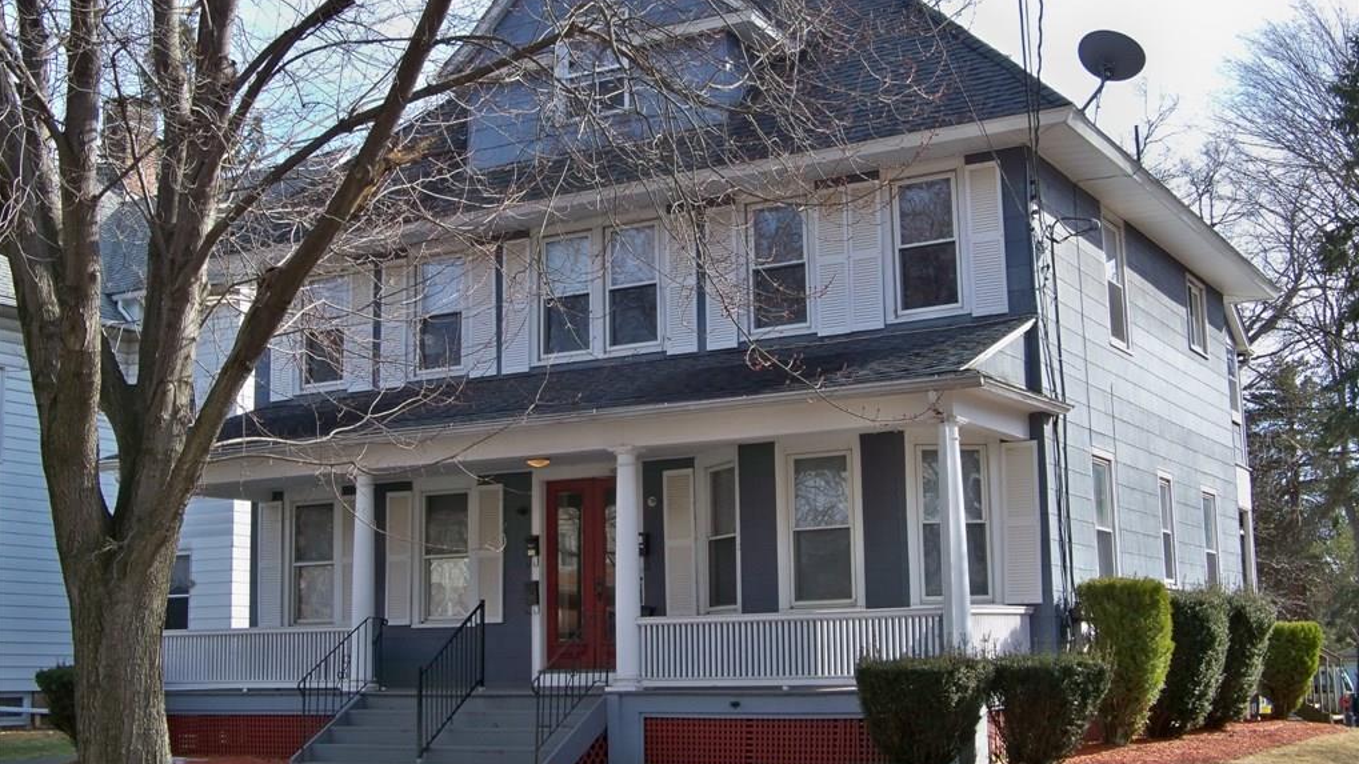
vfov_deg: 26.0
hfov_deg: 44.6
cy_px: 371
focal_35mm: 46
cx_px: 677
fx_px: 1657
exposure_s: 1/200
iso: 64
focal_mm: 7.5
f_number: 3.7
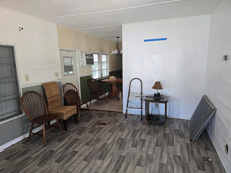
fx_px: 153
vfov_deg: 58.9
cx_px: 116
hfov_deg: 73.9
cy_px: 86
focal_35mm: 23
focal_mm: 6.3
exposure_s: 1/120
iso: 320
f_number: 1.7
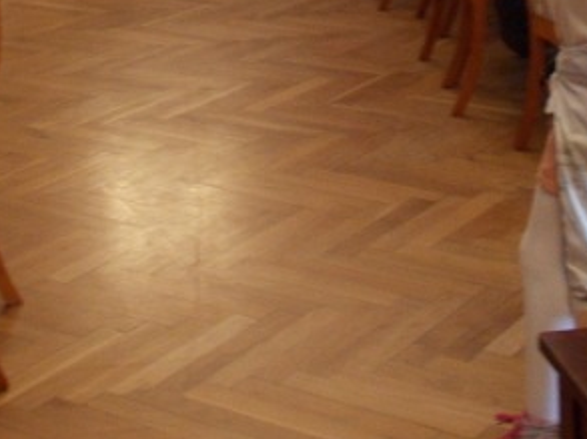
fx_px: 1541
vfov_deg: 15.4
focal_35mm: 91
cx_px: 297
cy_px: -134
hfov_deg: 21.6
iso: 160
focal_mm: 4.6
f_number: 3.2
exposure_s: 1/25
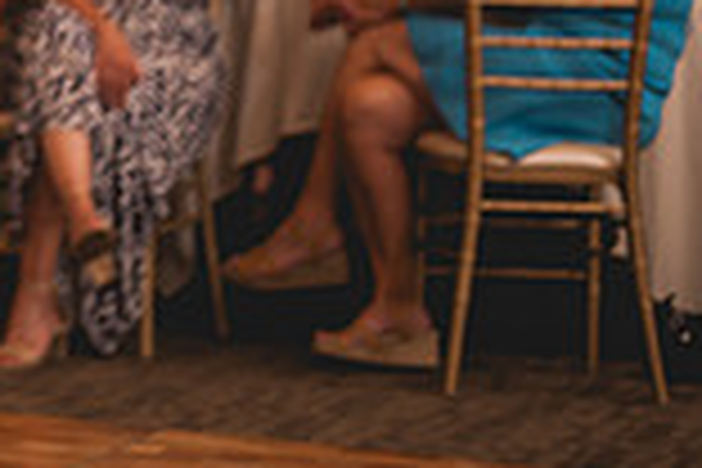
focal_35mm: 186
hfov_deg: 10.6
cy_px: -322
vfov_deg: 7.2
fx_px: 3627
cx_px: -436
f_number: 1.2
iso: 125
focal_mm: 50
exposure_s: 1/250
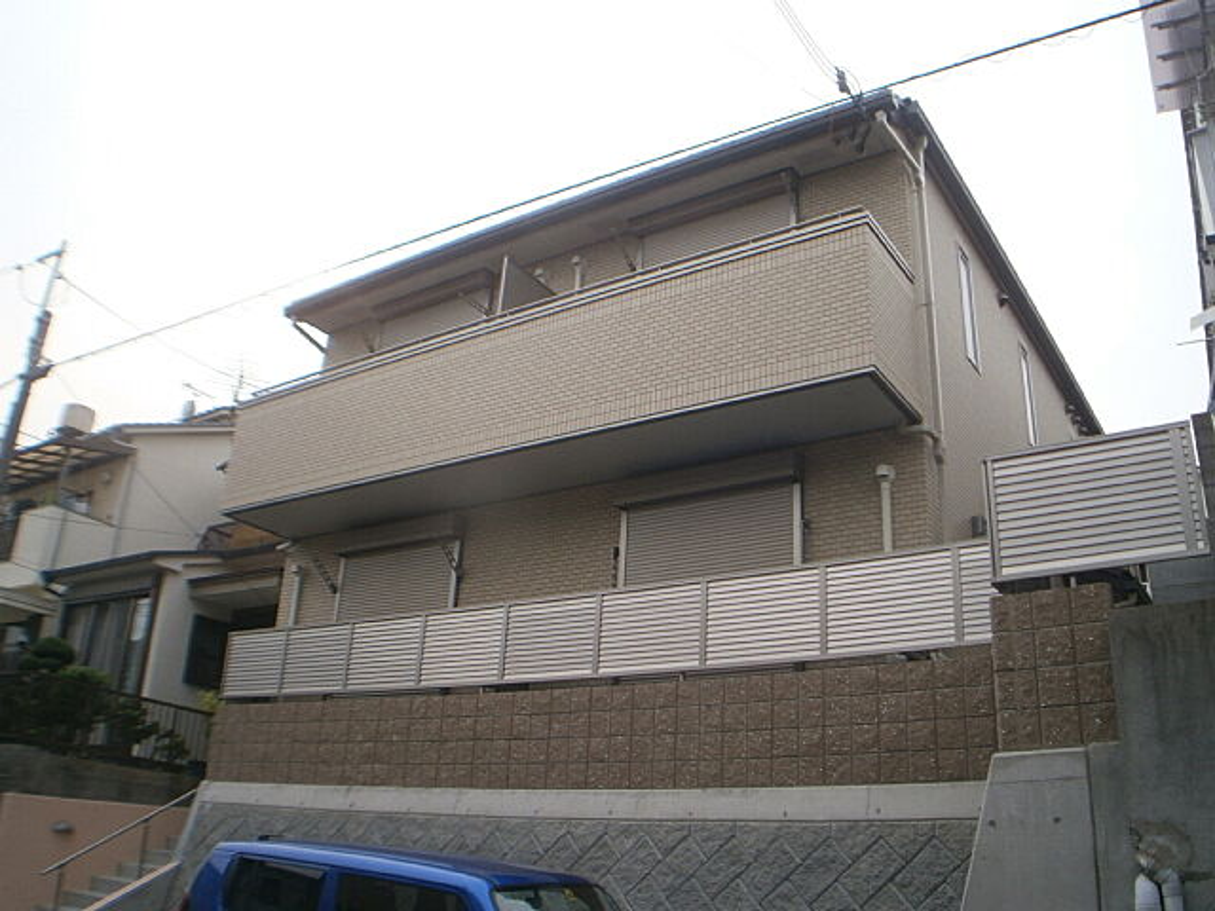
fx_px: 1650
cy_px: 456
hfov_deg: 40.4
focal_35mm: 47
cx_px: 608
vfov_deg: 30.9
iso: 80
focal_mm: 8.3
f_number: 3.4
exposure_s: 1/320
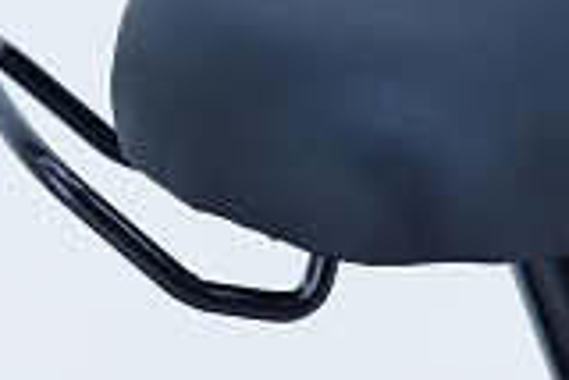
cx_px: 381
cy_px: 105
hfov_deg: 5.2
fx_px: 6305
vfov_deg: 3.5
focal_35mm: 399
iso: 400
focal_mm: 85
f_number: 8
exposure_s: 1/30
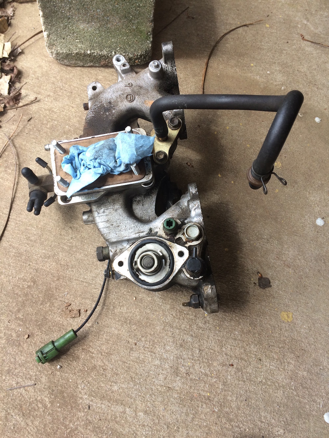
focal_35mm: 29
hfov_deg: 48.2
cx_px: 164
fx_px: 367
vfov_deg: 61.7
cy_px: 219
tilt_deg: -63.6
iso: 40
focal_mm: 4.15
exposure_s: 1/120
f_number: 2.2
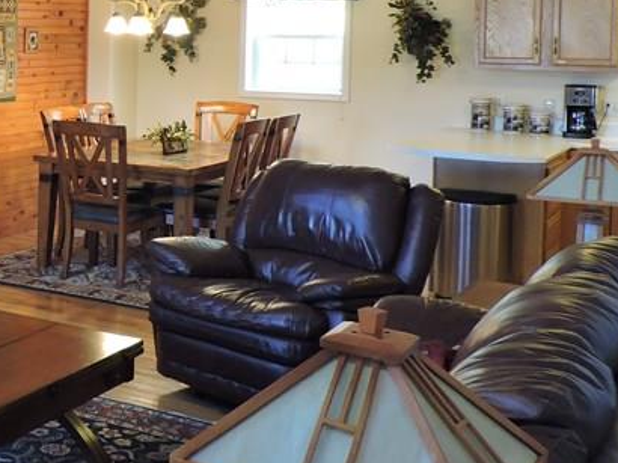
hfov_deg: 28.7
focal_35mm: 60
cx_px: -90
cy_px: 68
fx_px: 1071
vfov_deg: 23.9
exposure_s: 1/20
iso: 400
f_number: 3
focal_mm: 4.3
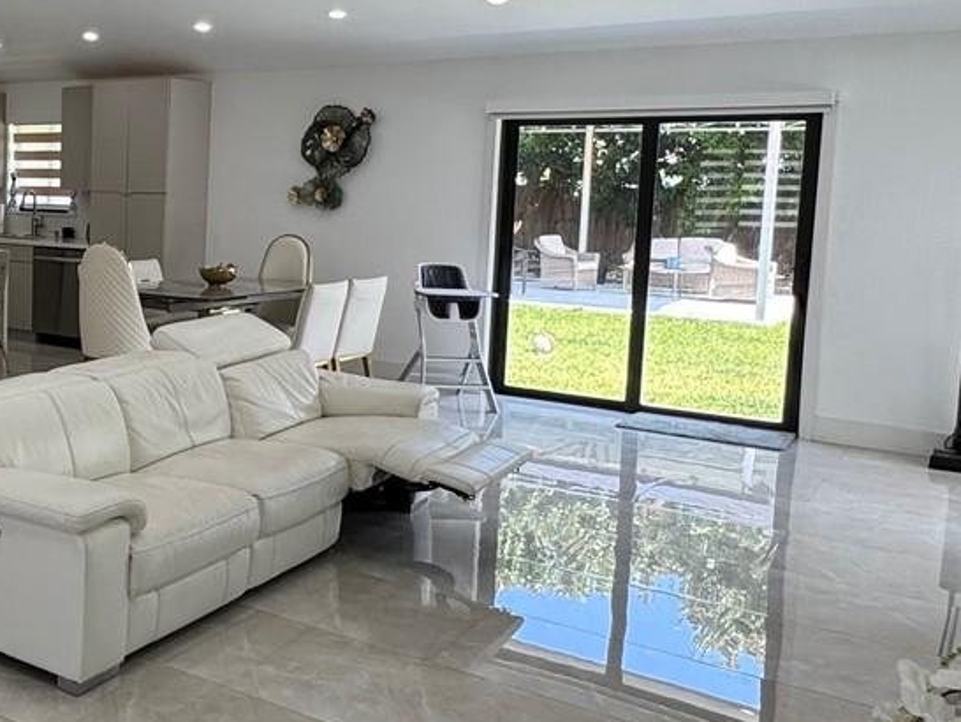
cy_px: 276
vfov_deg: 35.0
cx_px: 5
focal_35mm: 41
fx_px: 1139
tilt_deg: -5.9
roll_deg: -0.7
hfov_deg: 40.3
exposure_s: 1/110
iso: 40
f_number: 2.2
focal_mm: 2.22
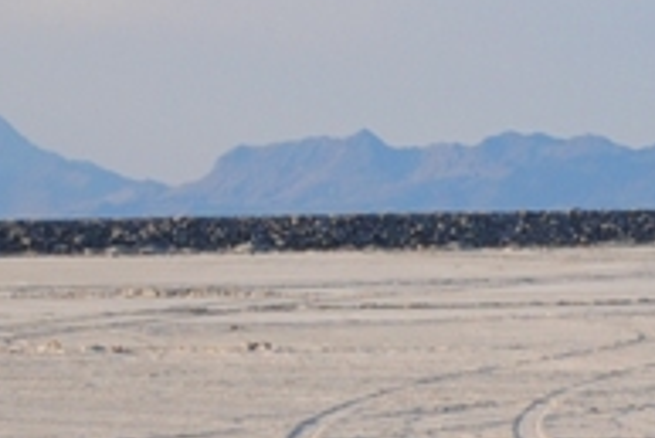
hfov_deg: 4.1
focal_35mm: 497
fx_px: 9049
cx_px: 550
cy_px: 323
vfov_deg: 2.8
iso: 200
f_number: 5.6
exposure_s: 1/500
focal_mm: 55
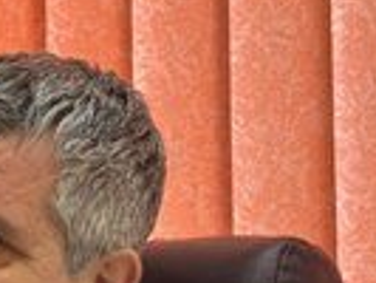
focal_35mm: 144
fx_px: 1566
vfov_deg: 10.2
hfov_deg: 13.1
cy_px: 340
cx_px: -153
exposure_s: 1/50
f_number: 1.78
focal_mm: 6.86
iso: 250
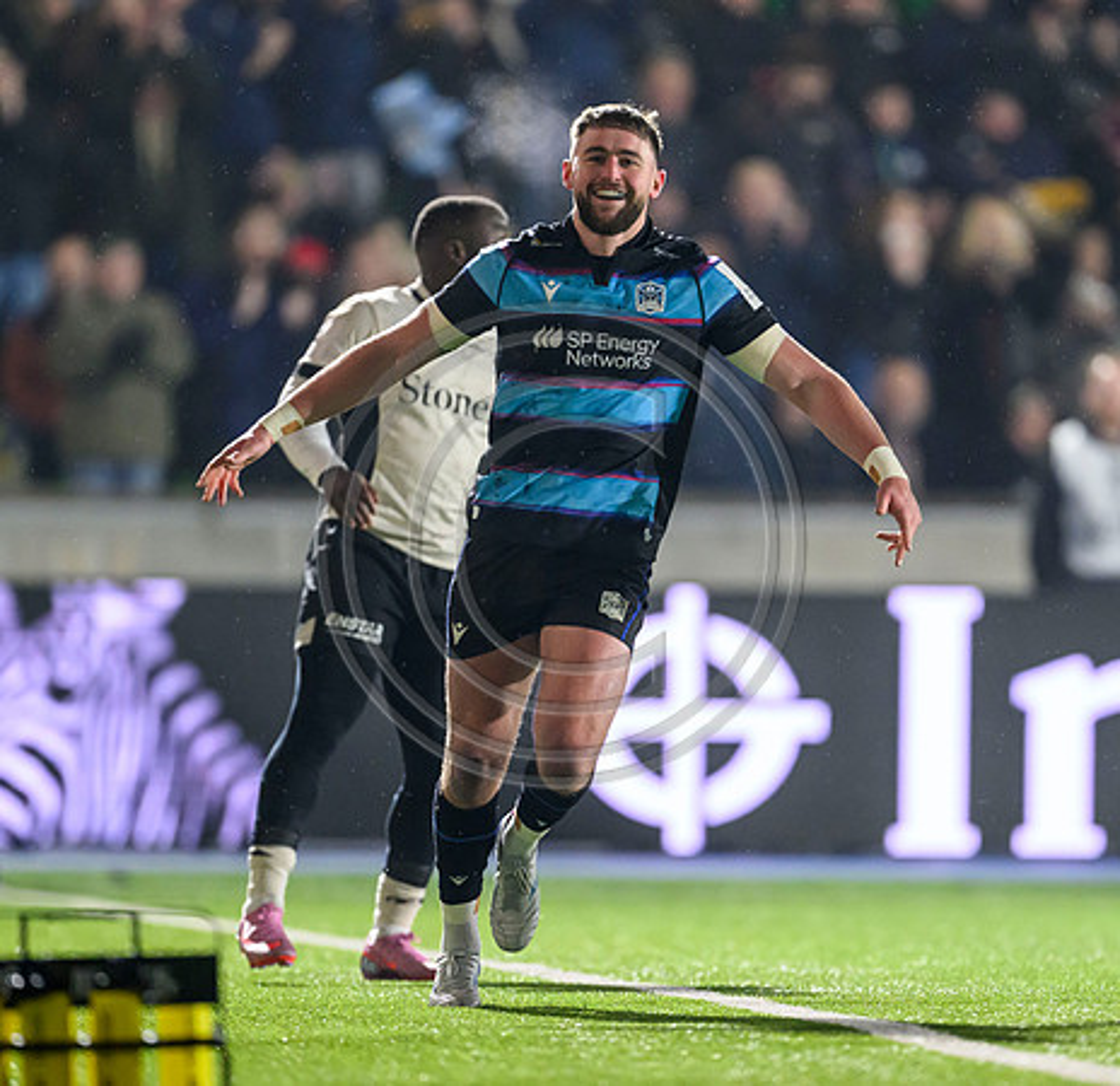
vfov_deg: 3.0
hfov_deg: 3.1
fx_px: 20688
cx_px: 725
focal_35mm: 574
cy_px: 585
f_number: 3.2
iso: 5000
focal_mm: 400
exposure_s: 1/640
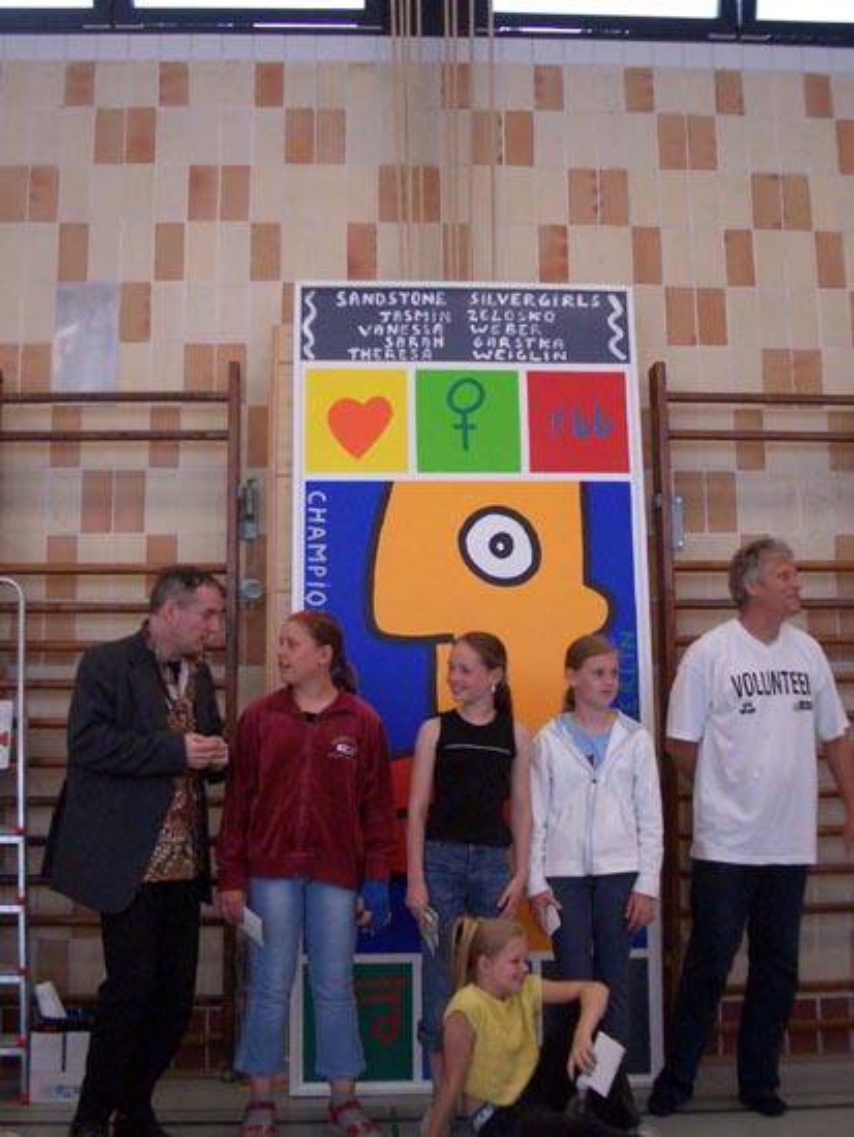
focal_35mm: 41
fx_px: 1348
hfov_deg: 35.2
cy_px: 568
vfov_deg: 45.8
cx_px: 427
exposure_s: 1/125
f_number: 2.8
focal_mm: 6.8
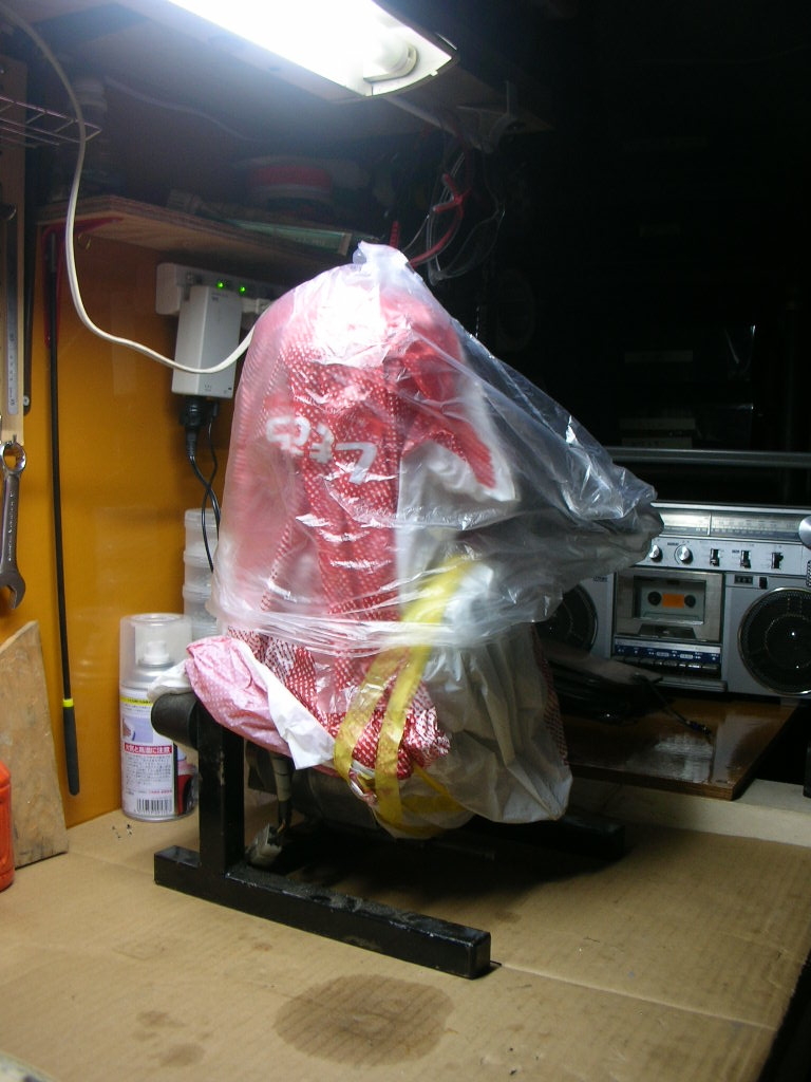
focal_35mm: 35
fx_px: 1093
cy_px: 541
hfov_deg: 40.7
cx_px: 406
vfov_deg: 52.6
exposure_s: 1/4.5
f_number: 3
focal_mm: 5.8
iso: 50
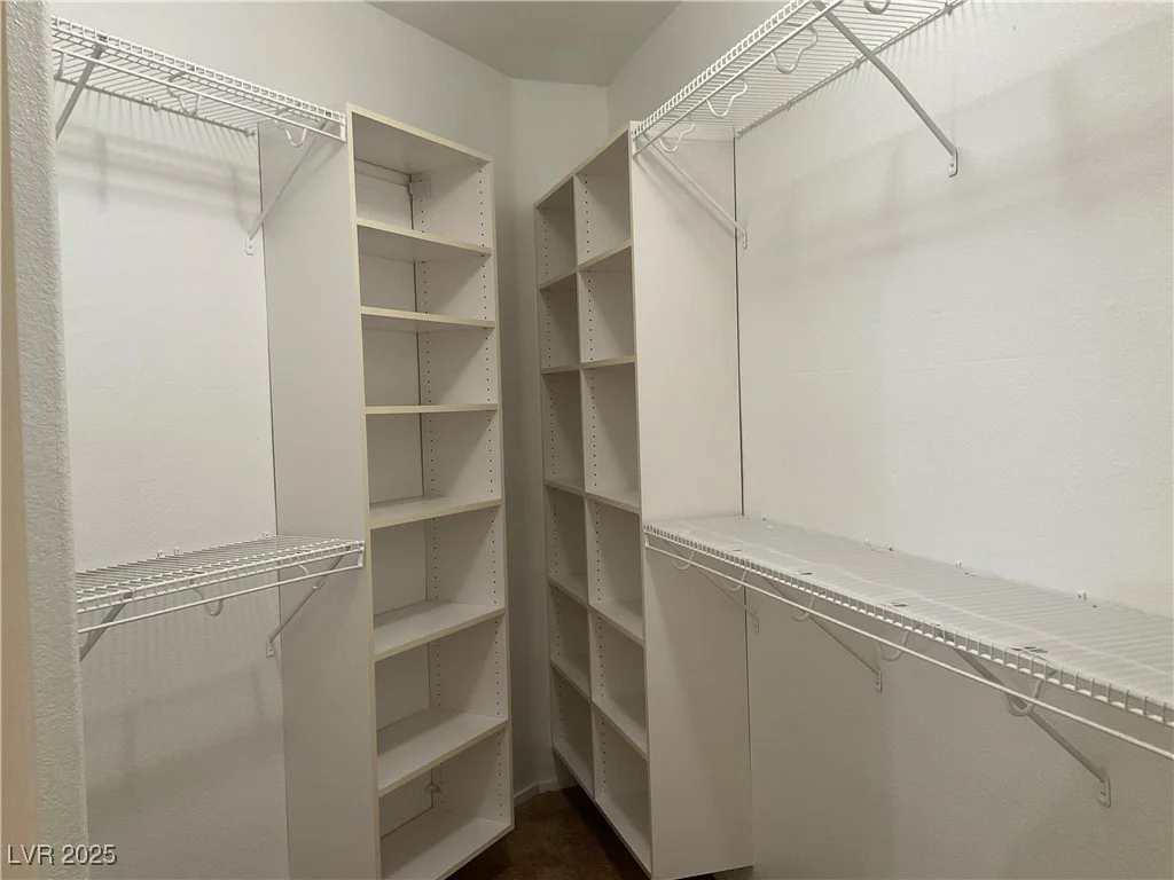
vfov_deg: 48.2
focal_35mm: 29
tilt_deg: -2.9
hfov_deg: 61.7
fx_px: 984
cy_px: 440
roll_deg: +1.4
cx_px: 587
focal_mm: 3
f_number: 1.8
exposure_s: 1/60
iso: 125
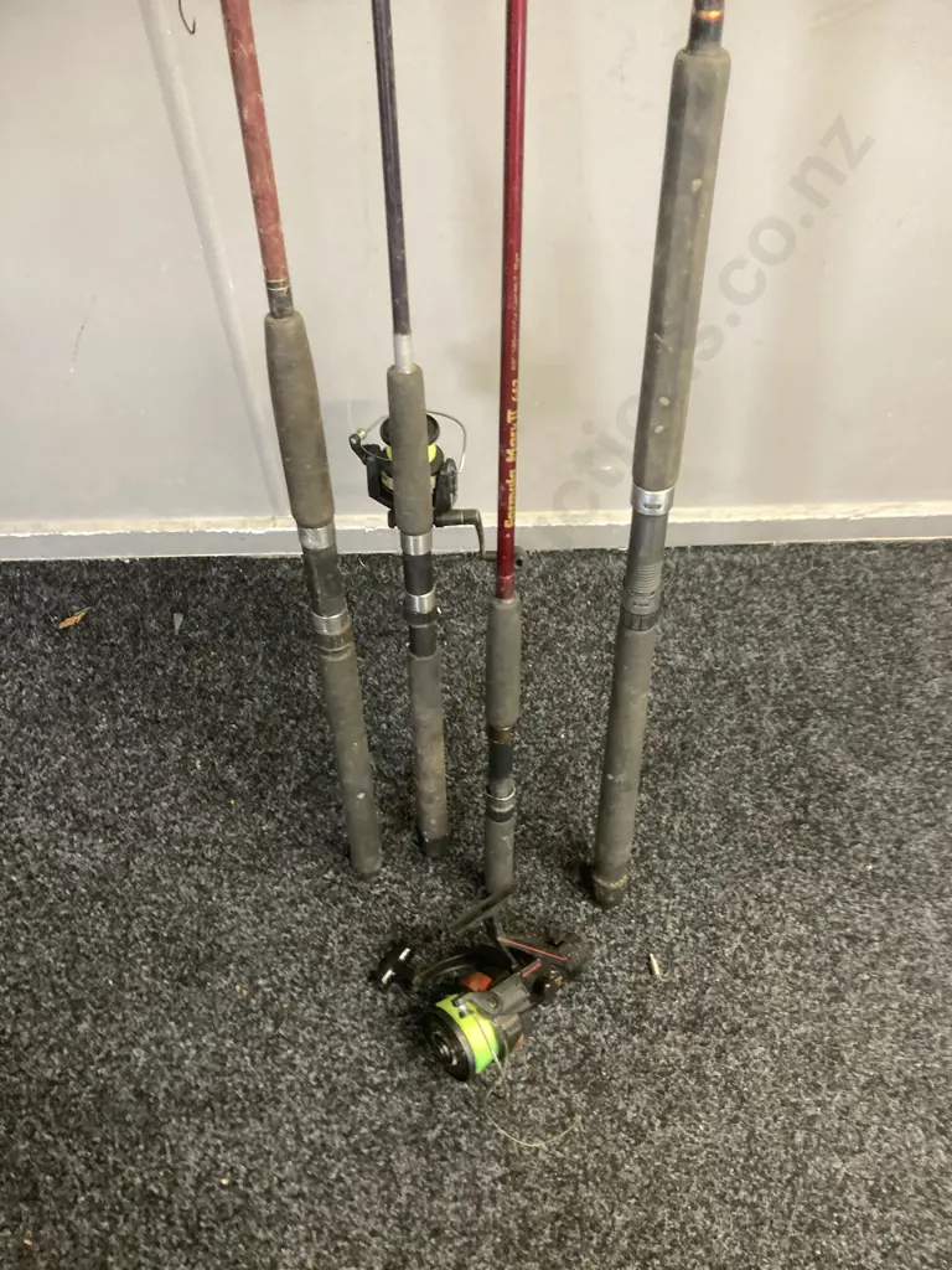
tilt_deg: -57.6
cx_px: 476
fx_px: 1027
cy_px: 635
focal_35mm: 28
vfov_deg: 63.4
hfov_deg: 49.7
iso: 250
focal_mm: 3.99
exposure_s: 1/33
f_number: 1.8
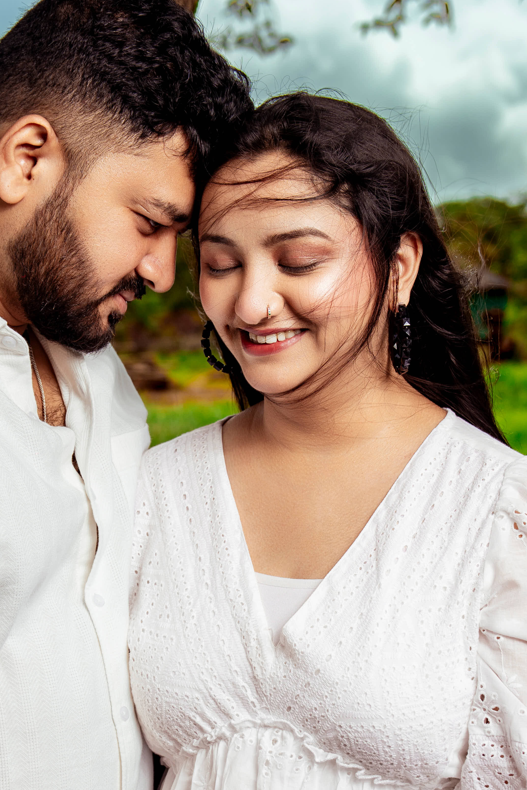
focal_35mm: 71
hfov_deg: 19.2
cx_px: 248
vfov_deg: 28.1
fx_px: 1559
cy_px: 568
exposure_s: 1/1000
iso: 100
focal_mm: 38
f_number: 5
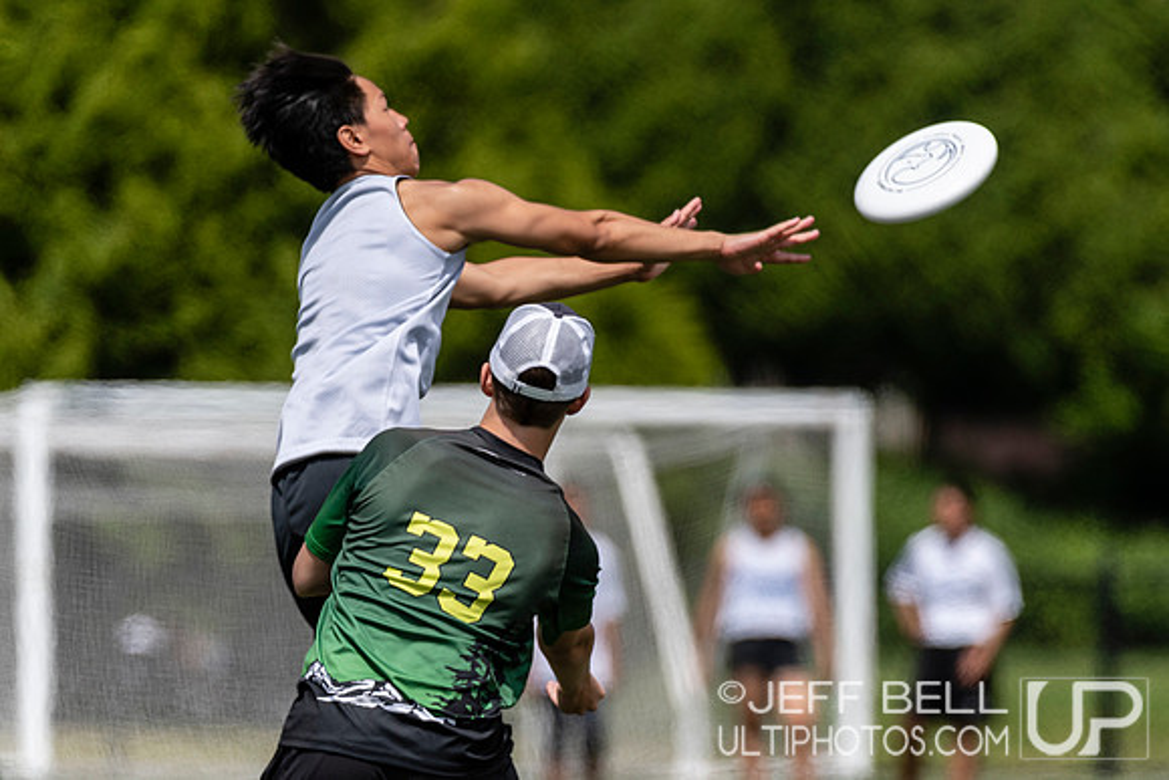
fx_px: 20398
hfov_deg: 3.3
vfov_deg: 2.2
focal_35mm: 628
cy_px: 442
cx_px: 632
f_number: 4
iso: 110
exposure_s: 1/1600
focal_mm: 360
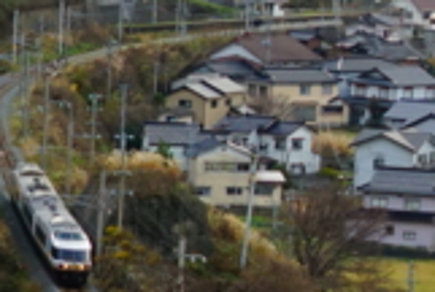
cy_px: 119
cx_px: 759
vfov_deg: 4.7
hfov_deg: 6.9
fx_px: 3547
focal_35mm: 293
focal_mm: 59
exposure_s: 1/1000
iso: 800
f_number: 4.5
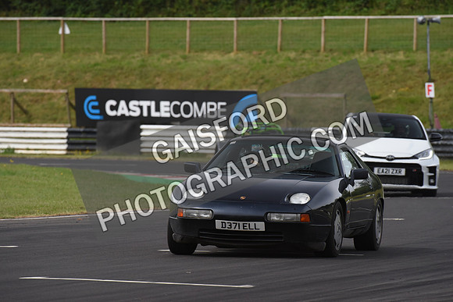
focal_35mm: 400
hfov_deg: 5.2
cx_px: 226
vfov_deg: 3.4
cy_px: 151
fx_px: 5034
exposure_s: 1/1000
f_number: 8
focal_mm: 400
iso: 1600
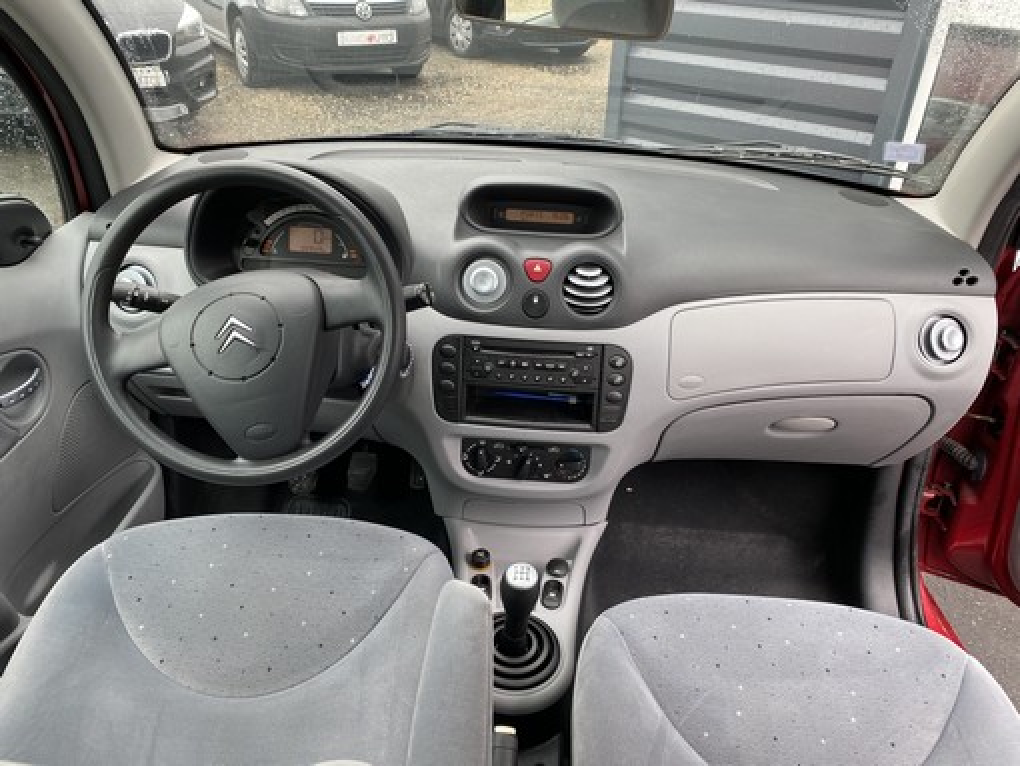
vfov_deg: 53.1
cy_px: 383
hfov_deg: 67.3
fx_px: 766
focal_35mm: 26
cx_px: 510
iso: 32
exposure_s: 1/127
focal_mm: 4.25
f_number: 1.8
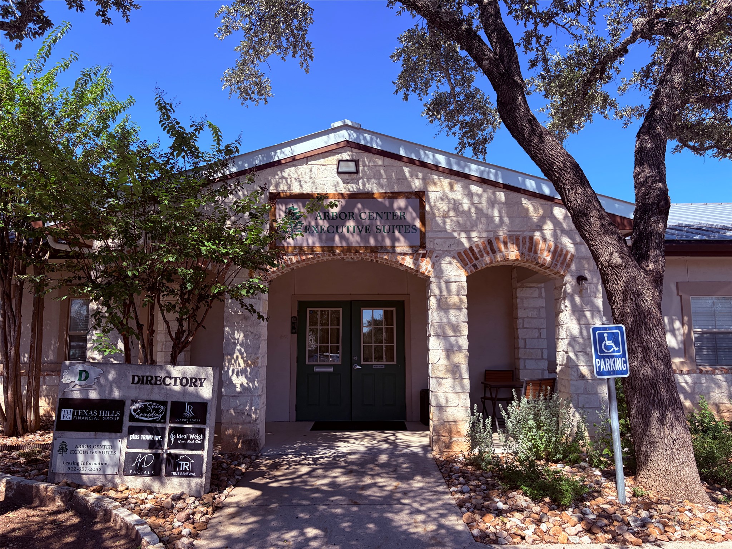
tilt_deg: +7.1
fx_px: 550
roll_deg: +0.1
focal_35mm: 26
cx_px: 366
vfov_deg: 53.1
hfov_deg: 67.3
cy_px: 274
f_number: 1.6
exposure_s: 1/2141
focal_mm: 5.96
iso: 50
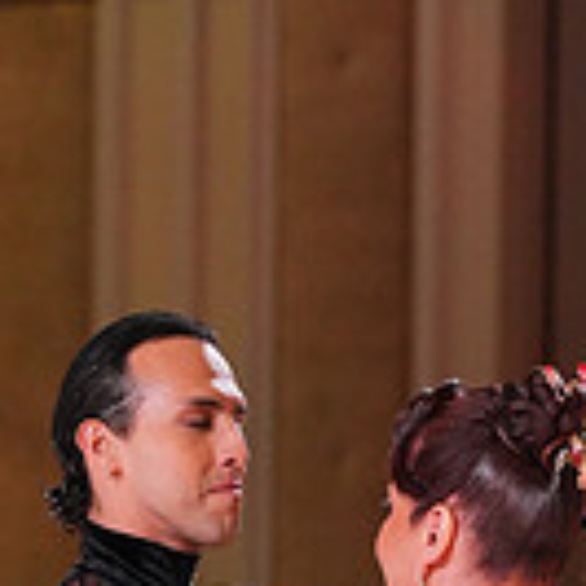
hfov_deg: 3.3
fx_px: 10151
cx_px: 324
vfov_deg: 3.3
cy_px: 1225
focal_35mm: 530
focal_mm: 143
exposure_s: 1/400
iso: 2500
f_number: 5
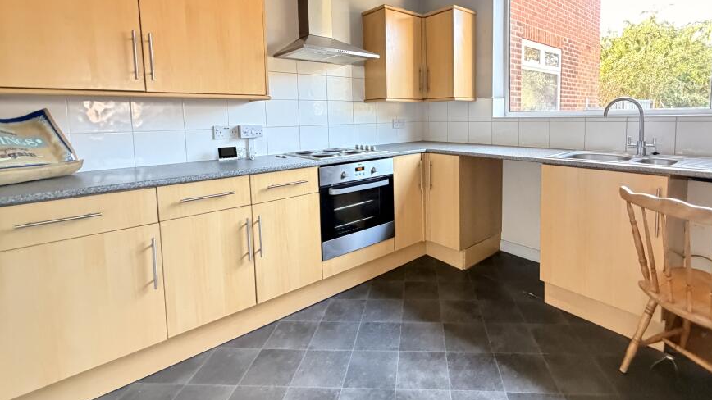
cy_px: 142
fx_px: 340
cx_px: 406
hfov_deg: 92.1
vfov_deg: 59.9
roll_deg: +0.7
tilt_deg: -5.4
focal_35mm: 18
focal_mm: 2.22
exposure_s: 1/60
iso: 800
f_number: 2.2
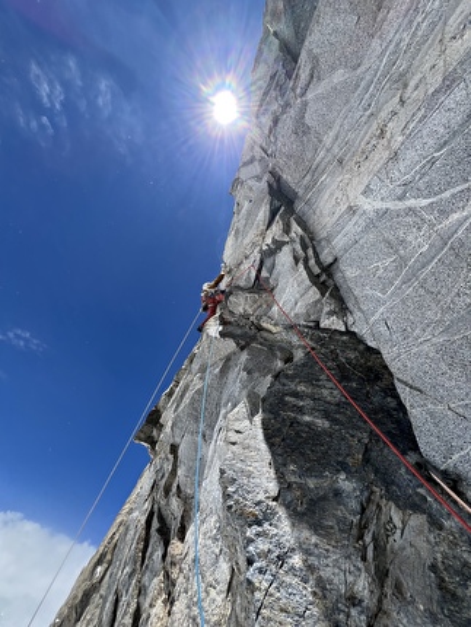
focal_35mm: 13
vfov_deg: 106.1
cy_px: 314
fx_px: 236
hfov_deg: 90.0
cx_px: 236
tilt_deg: +57.4
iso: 32
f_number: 1.8
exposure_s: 1/1783
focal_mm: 1.57
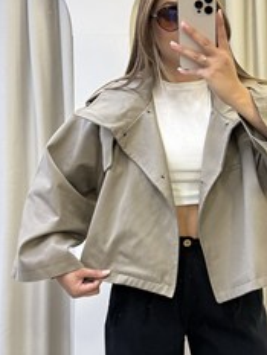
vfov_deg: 34.9
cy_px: 178
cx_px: 206
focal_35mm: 55
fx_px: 565
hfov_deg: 26.2
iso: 125
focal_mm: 6.76
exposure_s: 1/100
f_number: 1.78
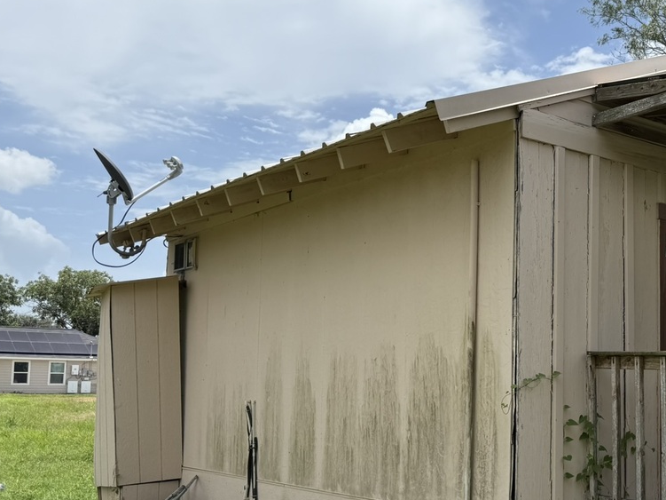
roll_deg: -1.1
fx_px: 885
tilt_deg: +9.1
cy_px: 313
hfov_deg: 37.9
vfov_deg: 31.4
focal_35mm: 46
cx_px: 625
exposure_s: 1/5319
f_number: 1.78
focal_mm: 6.76
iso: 80
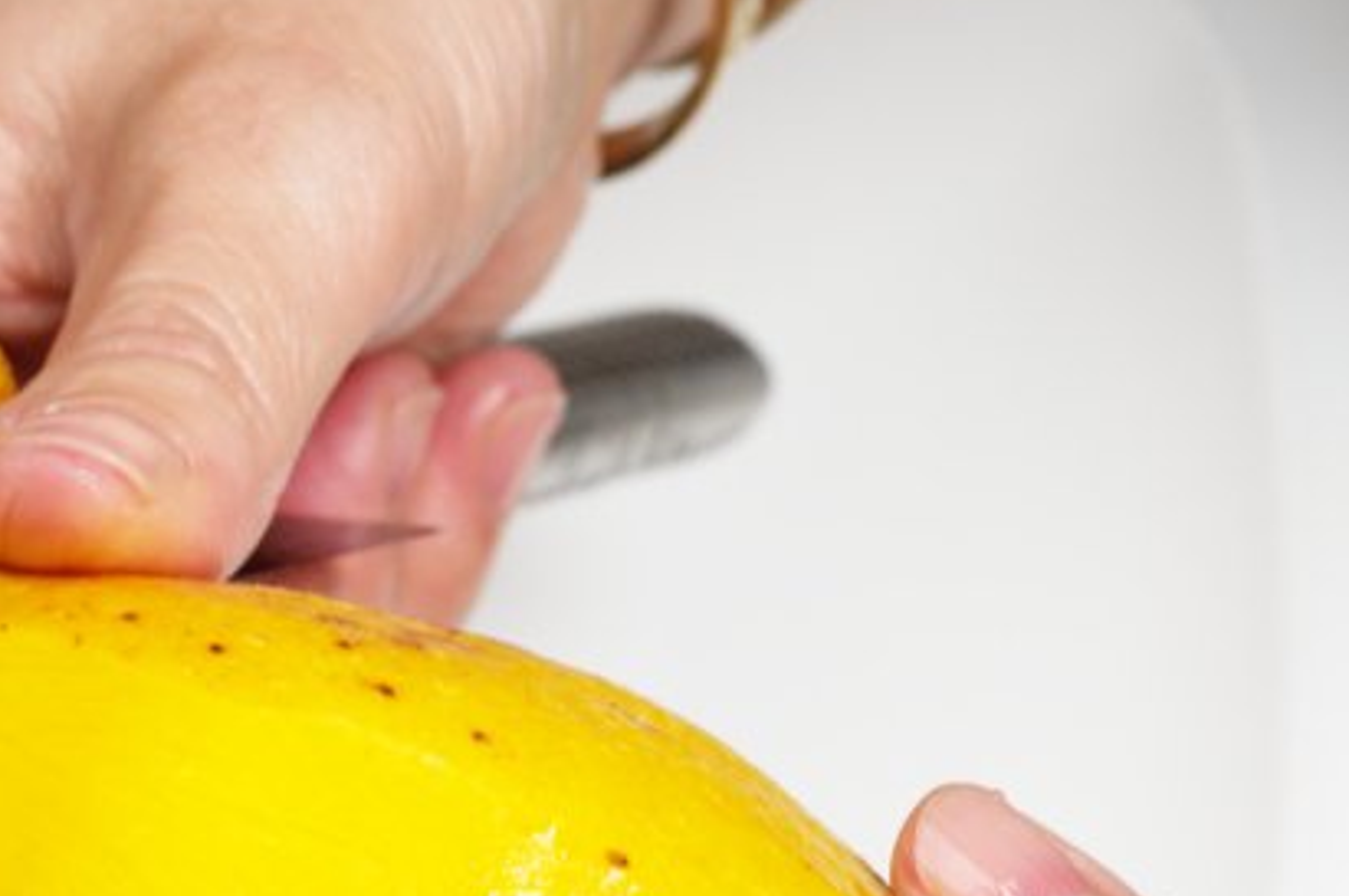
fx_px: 4267
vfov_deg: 11.7
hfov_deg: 17.6
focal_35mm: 114
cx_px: 23
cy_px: 1068
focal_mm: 39
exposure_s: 1/160
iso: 200
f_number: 8
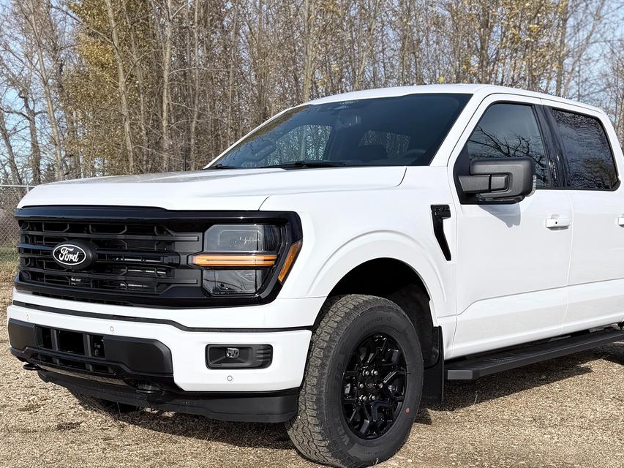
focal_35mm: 36
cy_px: 265
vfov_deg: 39.6
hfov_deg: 51.3
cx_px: 334
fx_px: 649
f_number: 1.78
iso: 80
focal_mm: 6.76
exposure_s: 1/3584
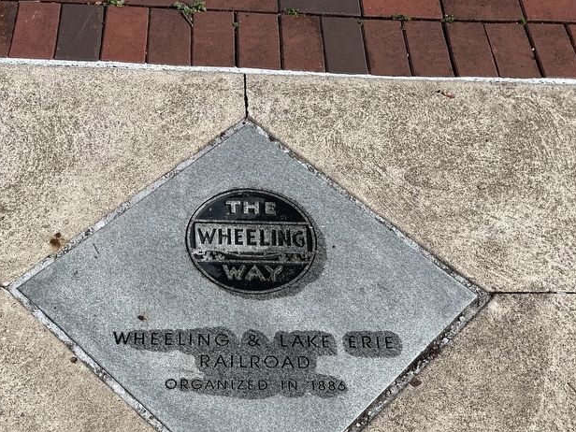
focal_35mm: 45
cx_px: 249
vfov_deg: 31.1
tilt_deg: -58.6
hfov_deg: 42.0
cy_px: 367
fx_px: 749
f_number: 1.6
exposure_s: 1/3135
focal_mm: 5.1
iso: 50
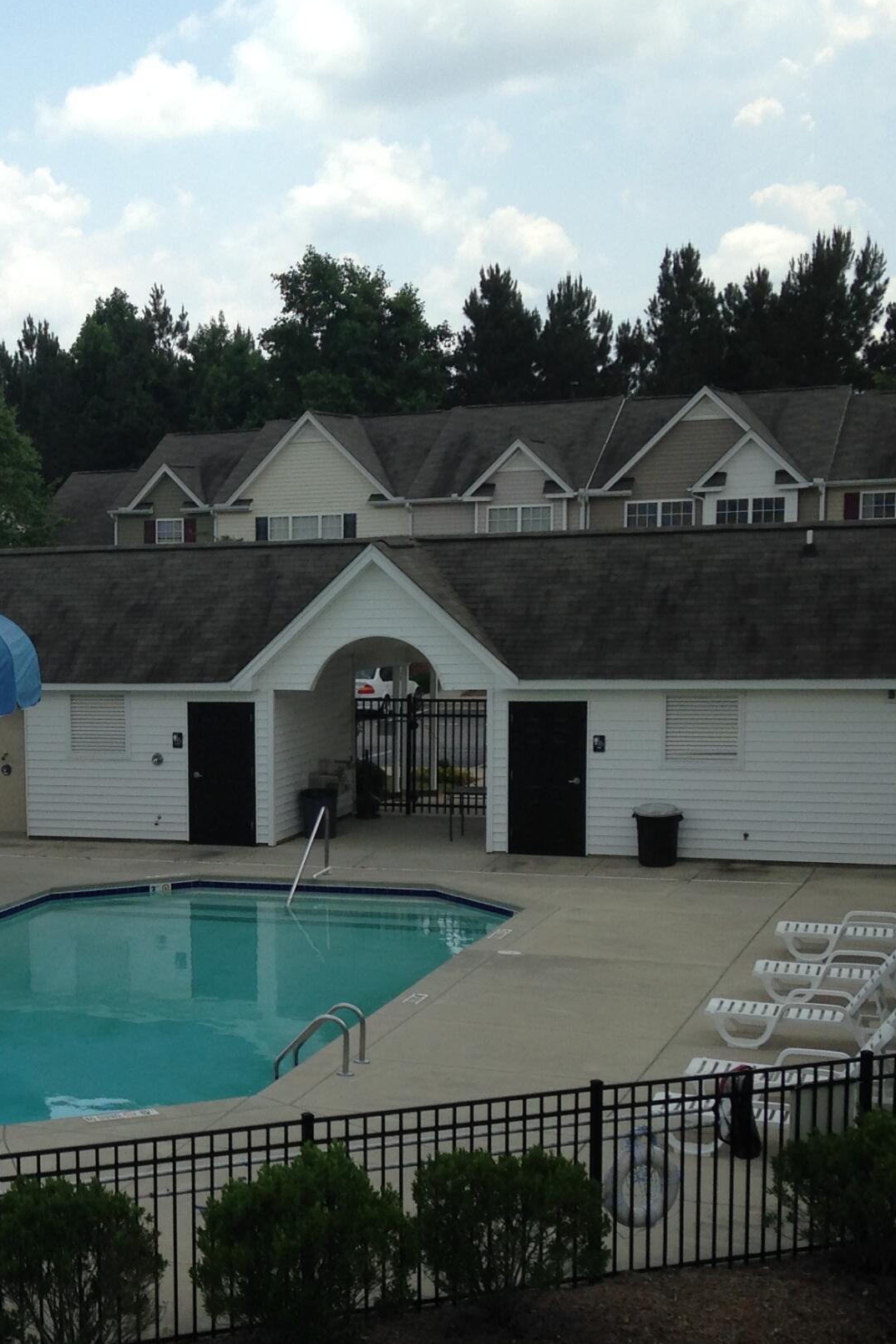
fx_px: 2389
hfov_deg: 20.5
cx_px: -18
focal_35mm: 64
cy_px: 862
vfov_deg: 31.2
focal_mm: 4.12
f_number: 2.4
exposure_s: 1/1323
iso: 50
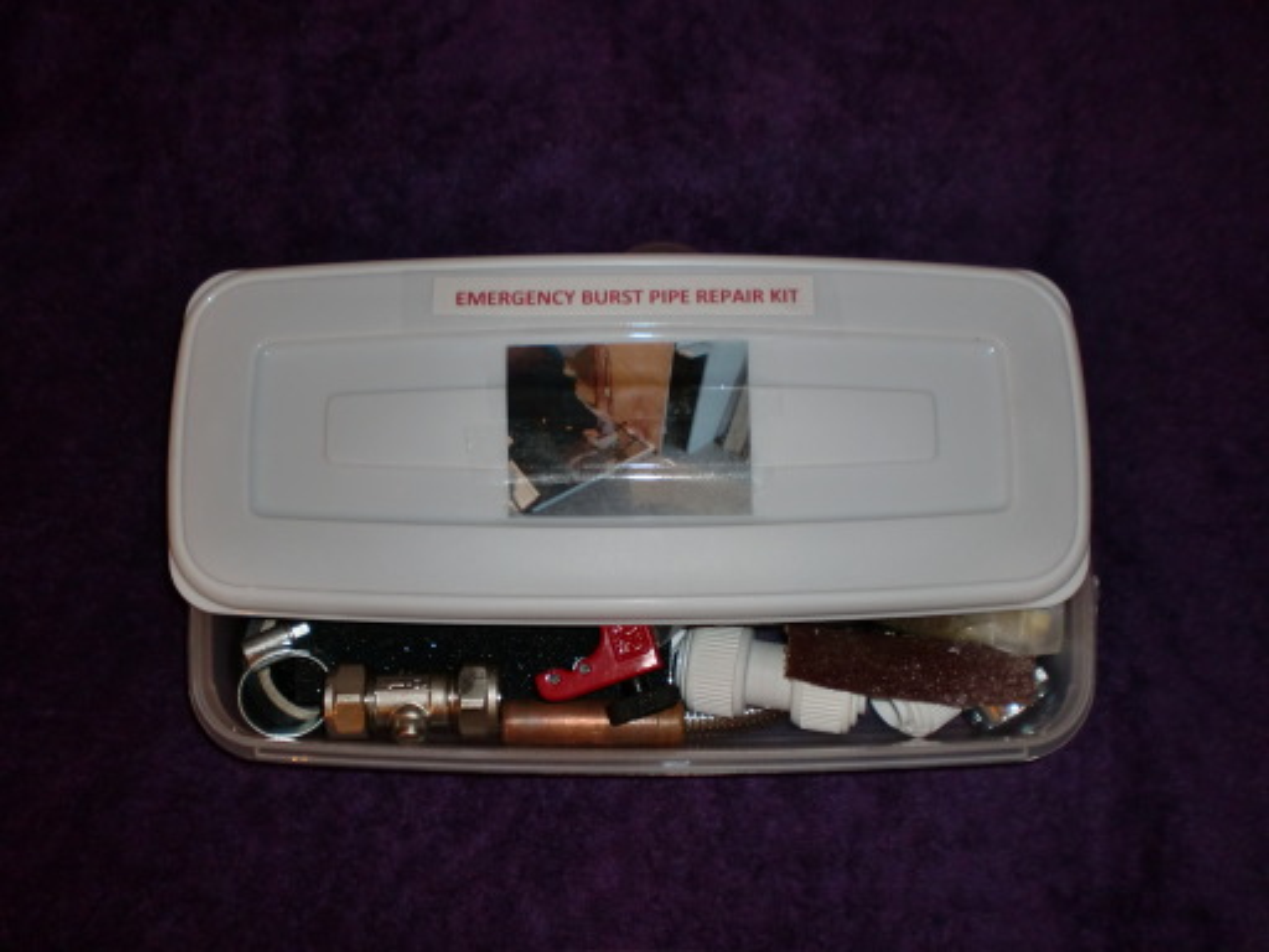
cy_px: 476
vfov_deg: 40.7
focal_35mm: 35
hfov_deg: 52.6
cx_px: 634
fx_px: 1283
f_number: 3.1
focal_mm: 6.3
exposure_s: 1/50
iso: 125
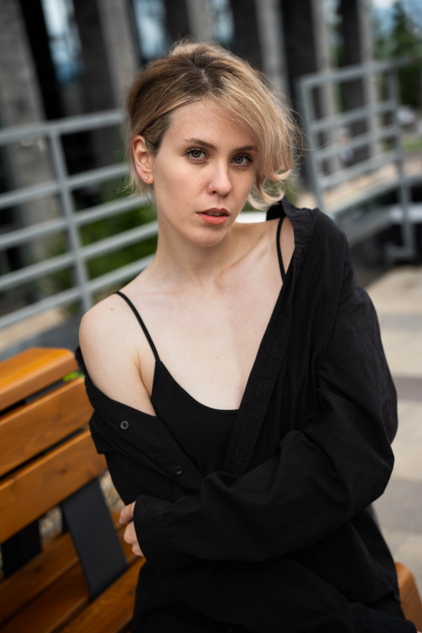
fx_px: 870
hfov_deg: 27.3
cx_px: 211
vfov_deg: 40.0
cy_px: 316
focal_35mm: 50
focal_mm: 49.5
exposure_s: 1/640
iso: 1600
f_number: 2.8
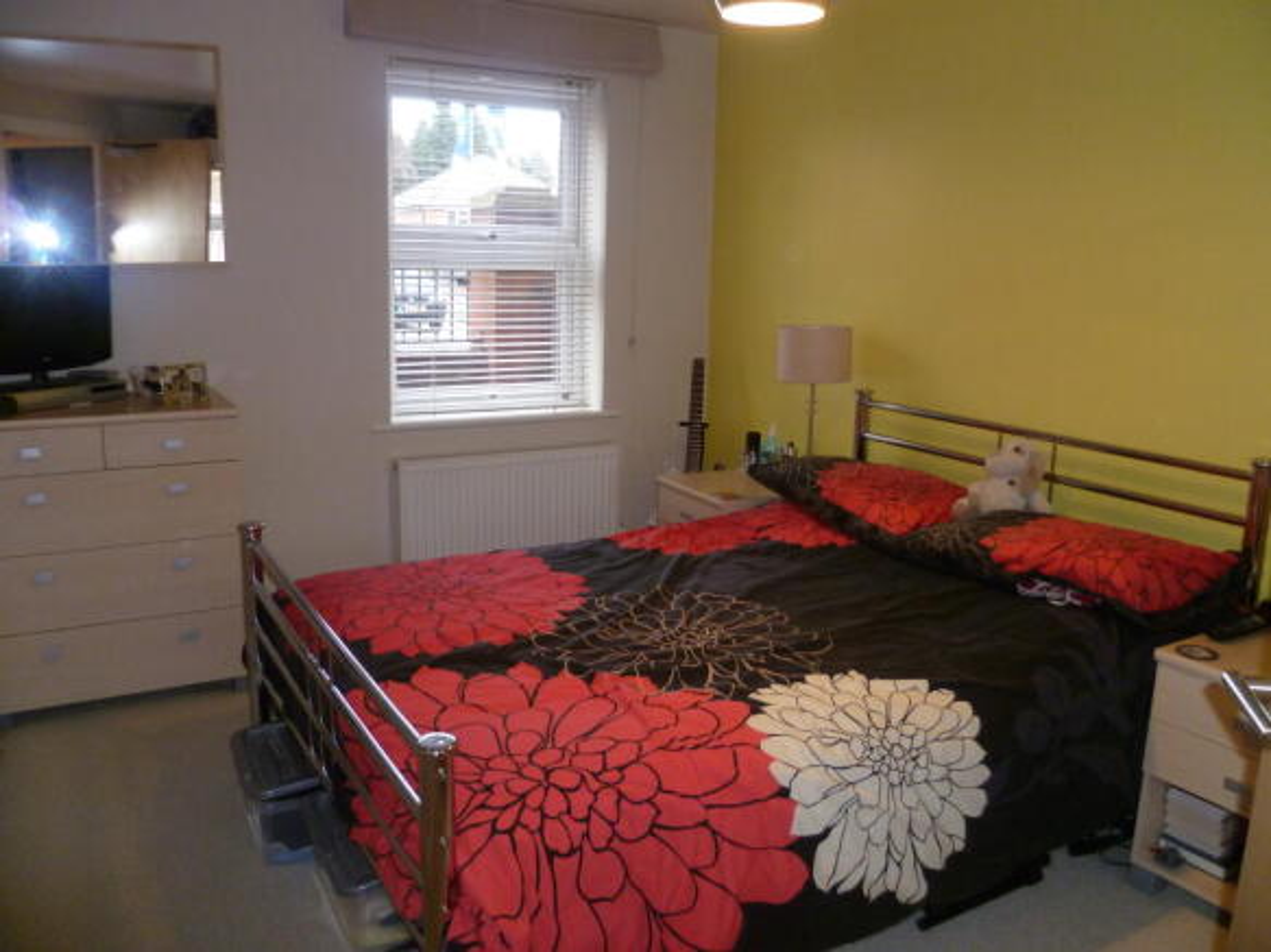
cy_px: 476
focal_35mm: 28
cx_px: 636
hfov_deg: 63.5
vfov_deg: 49.7
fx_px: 1028
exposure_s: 1/30
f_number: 2.8
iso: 320
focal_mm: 5
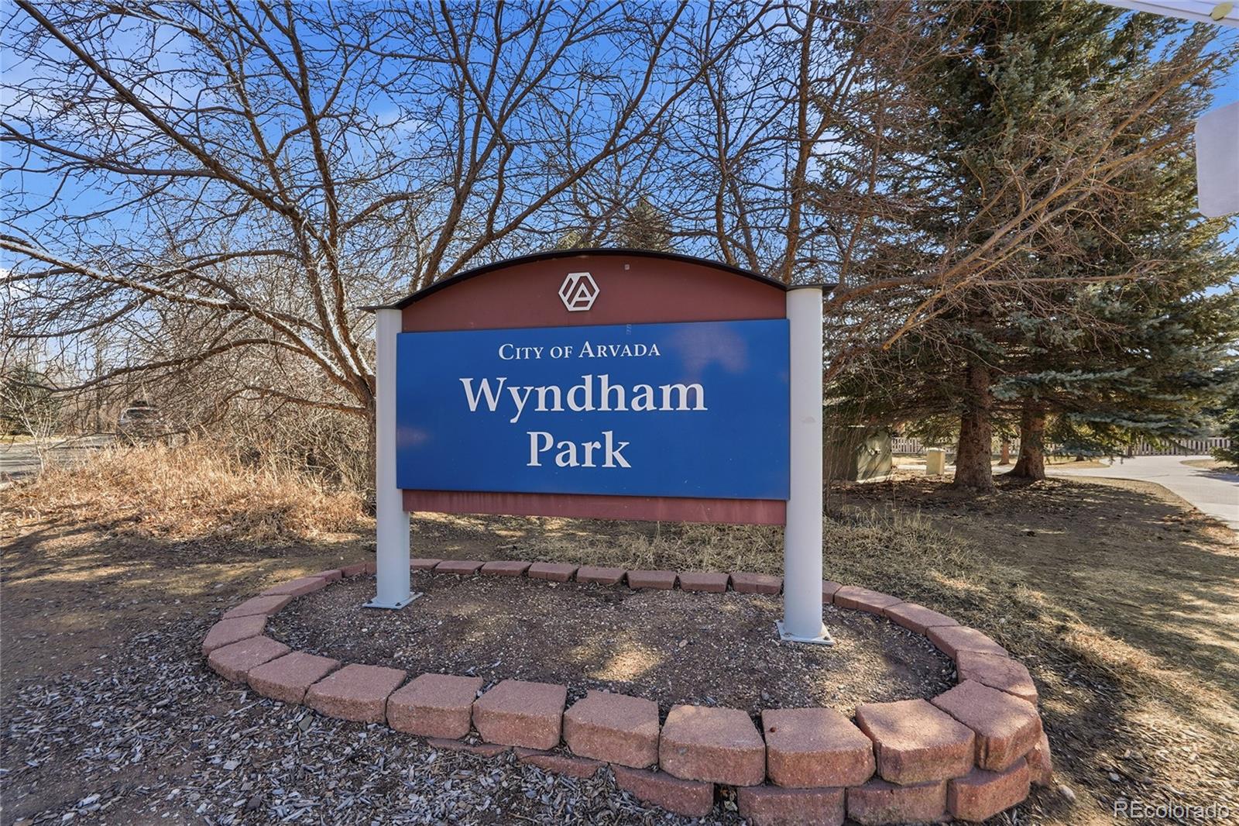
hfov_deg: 104.3
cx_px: 620
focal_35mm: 14
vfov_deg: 81.2
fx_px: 482
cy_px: 413
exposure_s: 1/5000
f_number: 8
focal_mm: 14
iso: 400
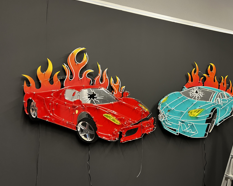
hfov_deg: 58.5
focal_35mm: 30
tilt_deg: +2.9
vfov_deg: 48.5
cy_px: 92
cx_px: 134
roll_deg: -0.8
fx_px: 207
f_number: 1.5
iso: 400
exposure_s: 1/60
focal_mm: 5.7
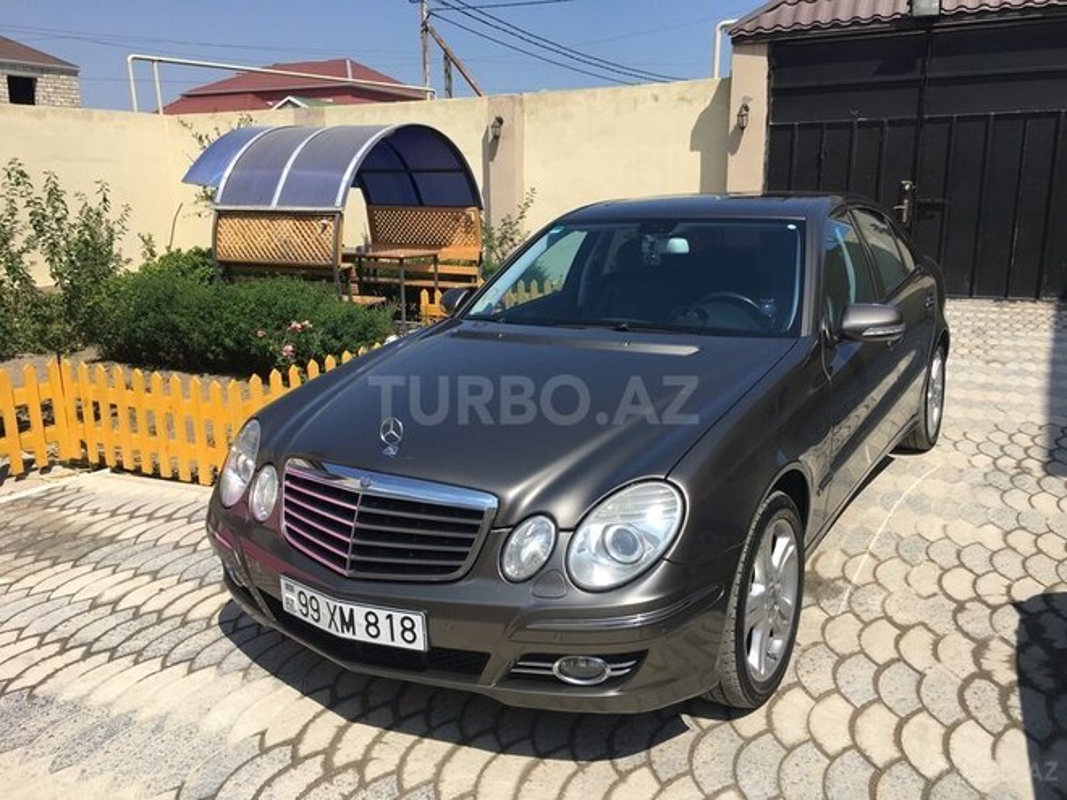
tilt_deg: -11.4
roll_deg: +1.2
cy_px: 400
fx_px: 894
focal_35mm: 29
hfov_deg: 61.7
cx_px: 534
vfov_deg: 48.2
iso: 25
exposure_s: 1/1832
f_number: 2.2
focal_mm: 4.15
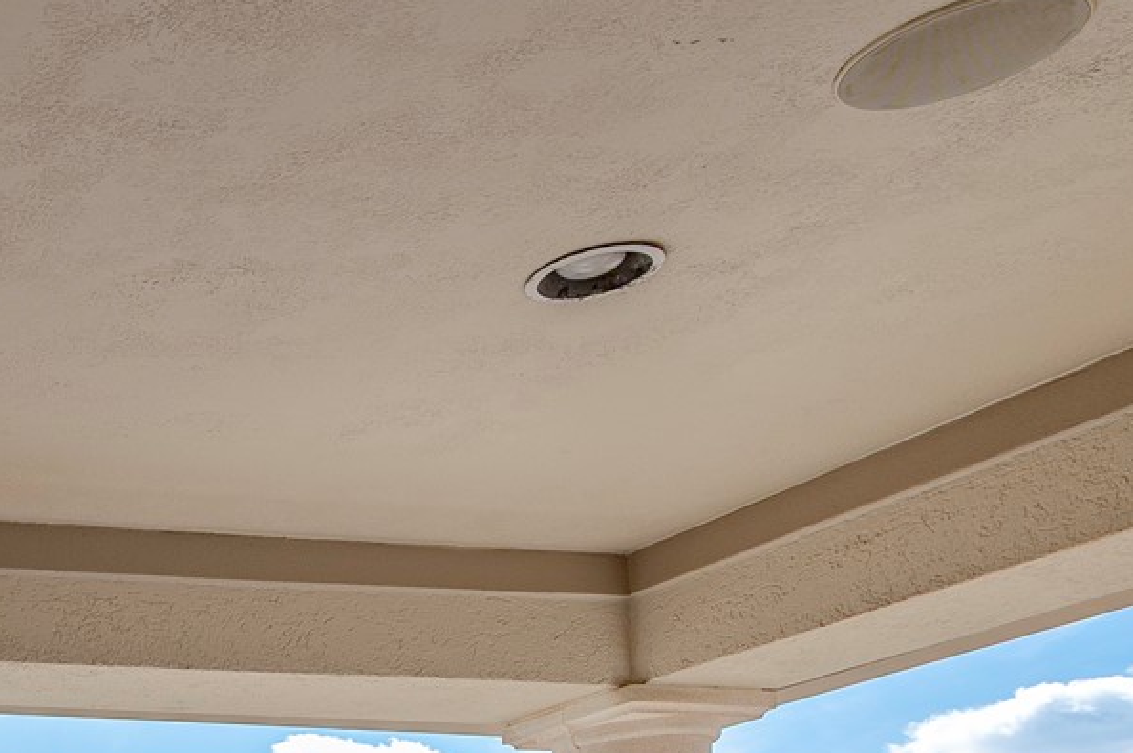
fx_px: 1729
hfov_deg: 26.4
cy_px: 1122
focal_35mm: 55
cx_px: -562
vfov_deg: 20.9
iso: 100
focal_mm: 15
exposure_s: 1/160
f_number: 9
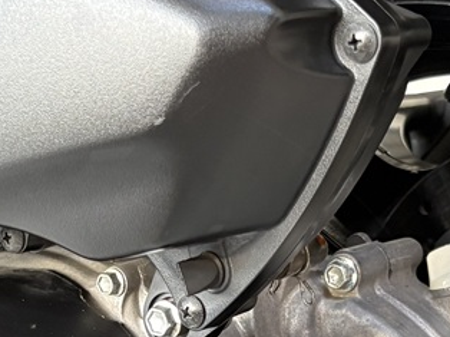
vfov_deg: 13.7
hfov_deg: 18.6
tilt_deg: -2.2
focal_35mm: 106
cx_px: 248
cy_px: 366
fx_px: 1377
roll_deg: +14.2
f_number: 1.6
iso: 250
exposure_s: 1/60
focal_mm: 5.96
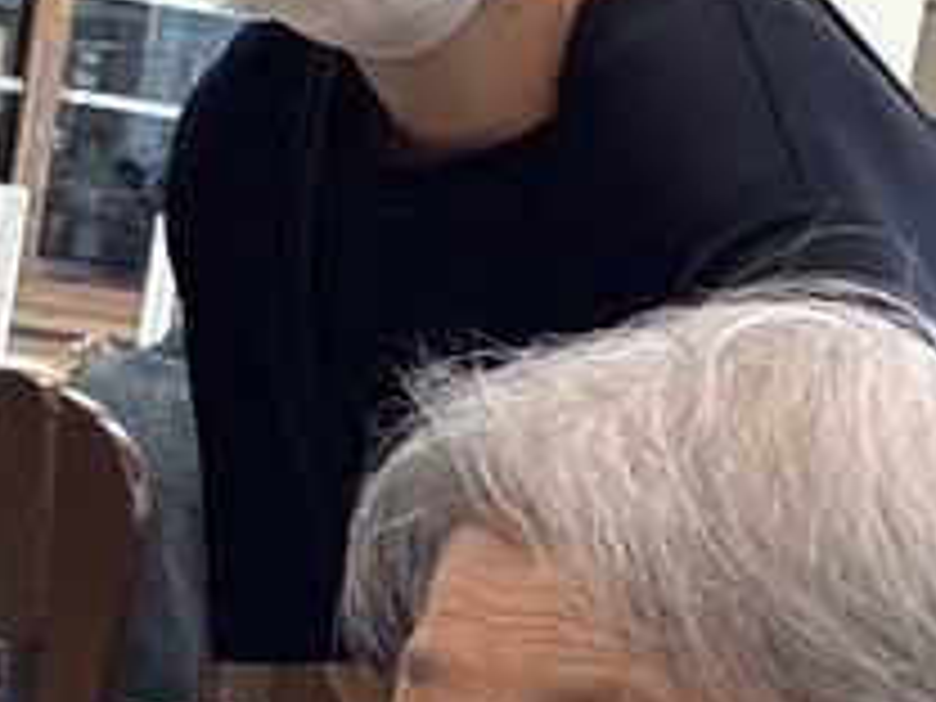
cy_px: 1080
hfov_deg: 13.2
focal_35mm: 149
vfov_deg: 9.6
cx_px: 180
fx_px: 4029
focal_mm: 3.3
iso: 100
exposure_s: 1/60
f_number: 2.4
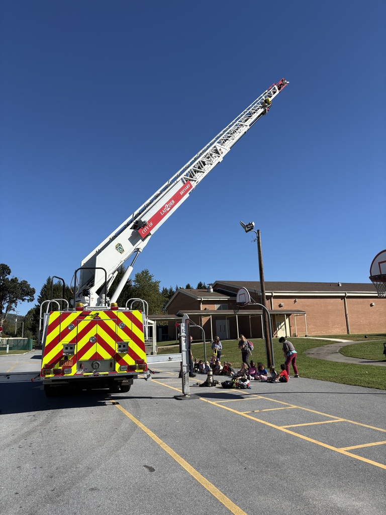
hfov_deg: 53.1
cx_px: 193
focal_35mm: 26
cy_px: 258
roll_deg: +2.2
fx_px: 387
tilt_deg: +12.6
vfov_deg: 67.3
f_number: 1.6
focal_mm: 5.96
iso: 50
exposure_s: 1/3623
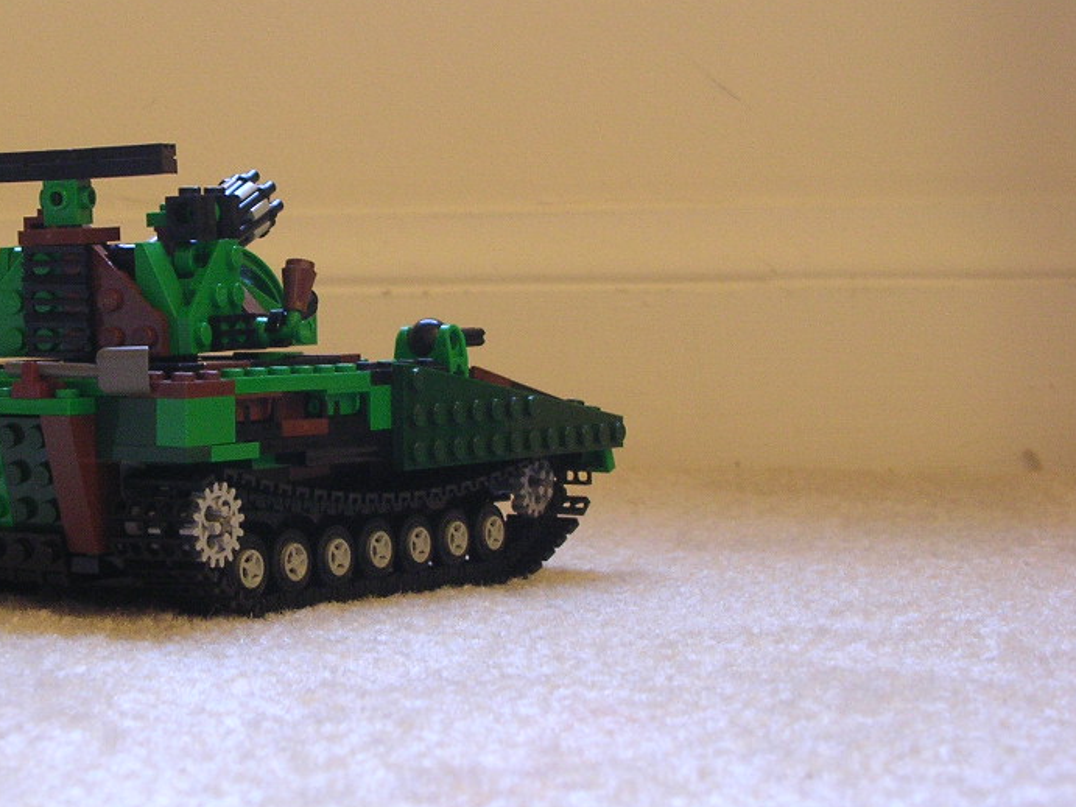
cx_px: 291
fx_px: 2580
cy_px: 340
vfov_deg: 17.8
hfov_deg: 23.4
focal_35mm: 83
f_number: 3.3
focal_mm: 8.5
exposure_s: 1/3.4
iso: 248
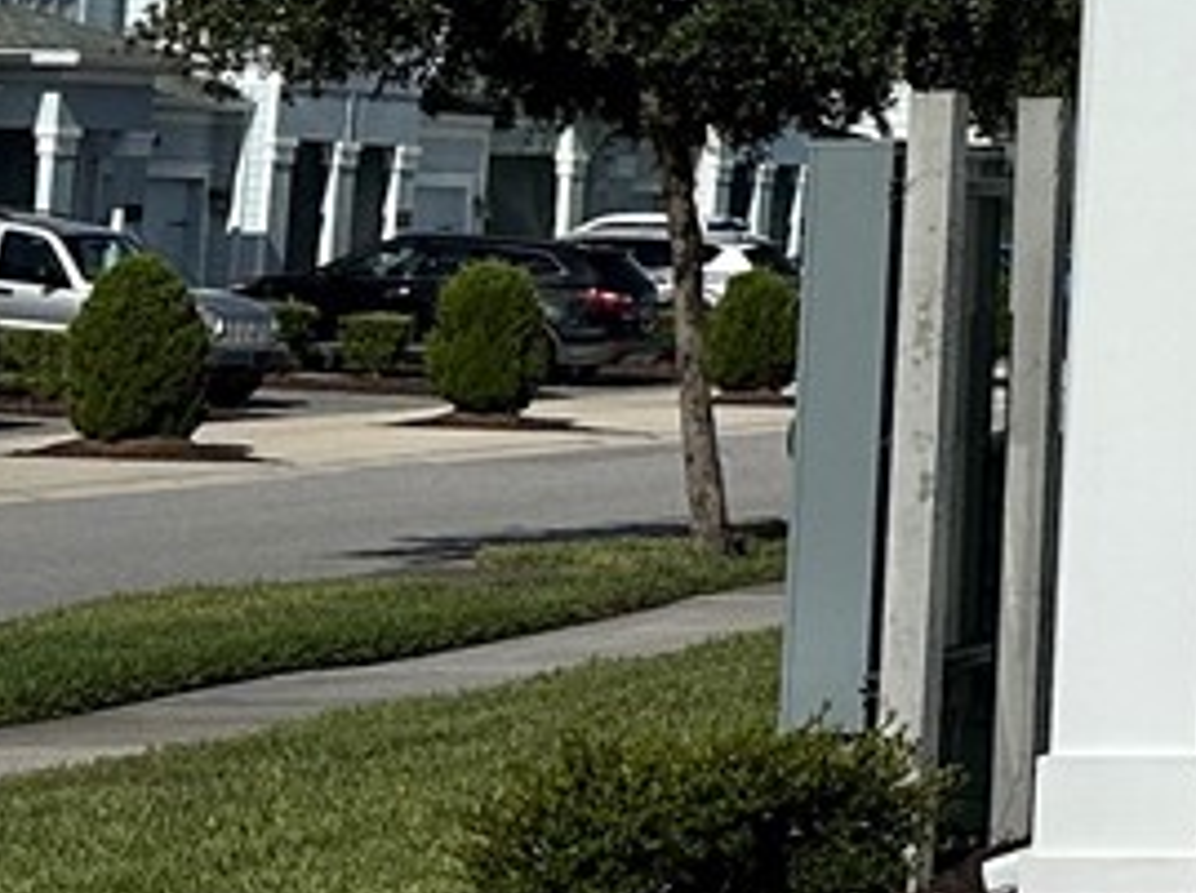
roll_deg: -1.2
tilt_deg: +9.2
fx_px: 4934
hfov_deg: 11.8
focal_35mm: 143
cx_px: 2672
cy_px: -458
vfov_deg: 10.0
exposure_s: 1/18519
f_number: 1.78
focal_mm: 6.86
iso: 80
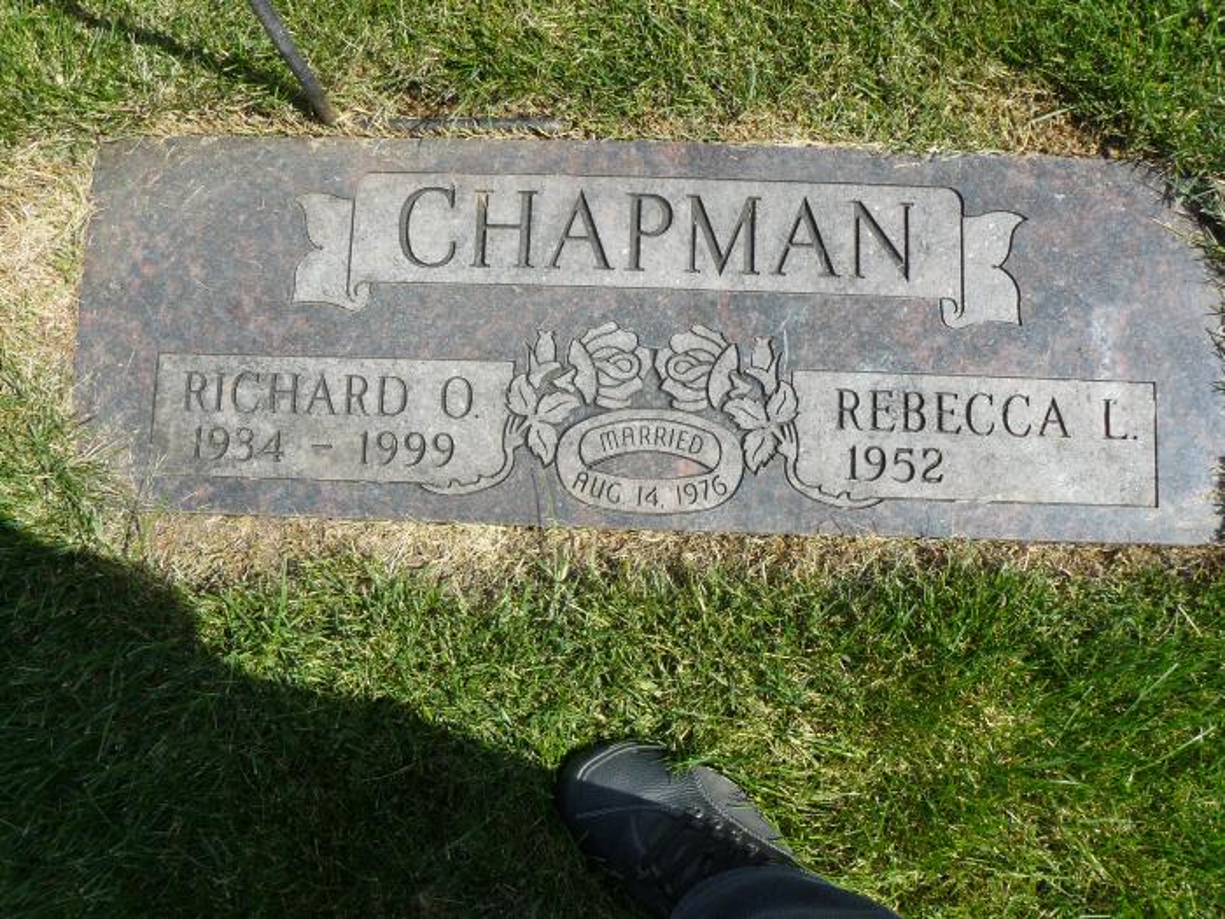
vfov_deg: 39.7
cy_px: 460
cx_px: 612
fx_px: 1274
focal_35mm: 36
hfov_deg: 51.4
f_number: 5.6
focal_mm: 6
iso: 100
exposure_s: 1/250
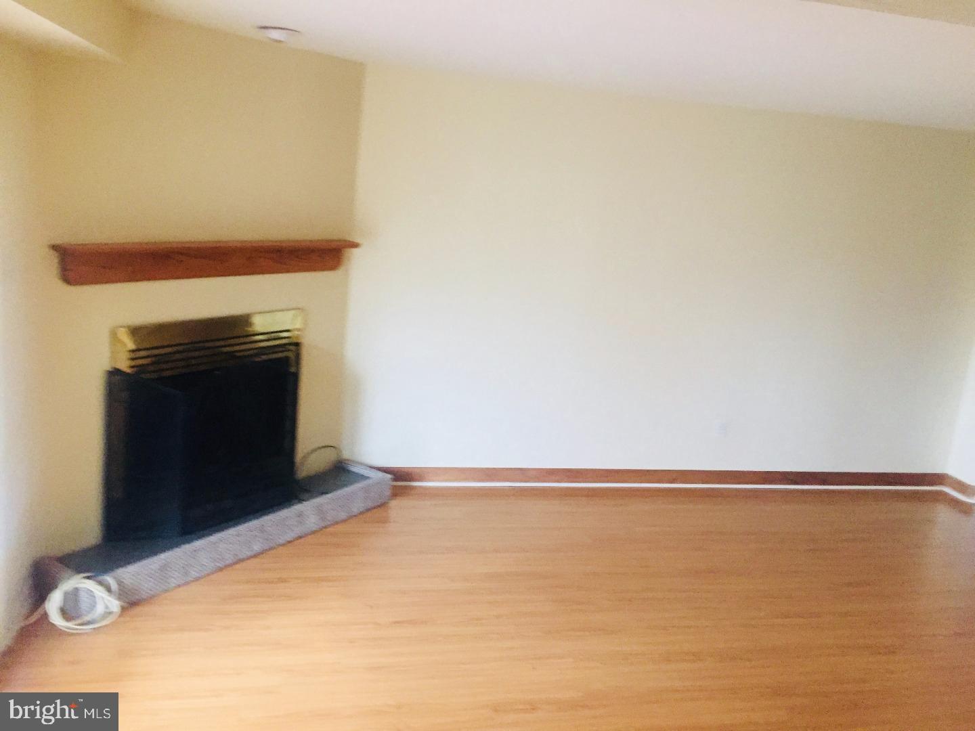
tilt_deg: -6.4
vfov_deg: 48.2
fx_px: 817
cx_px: 488
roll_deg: -3.5
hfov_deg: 61.7
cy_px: 366
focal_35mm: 29
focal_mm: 4.15
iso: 250
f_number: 2.2
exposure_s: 1/24
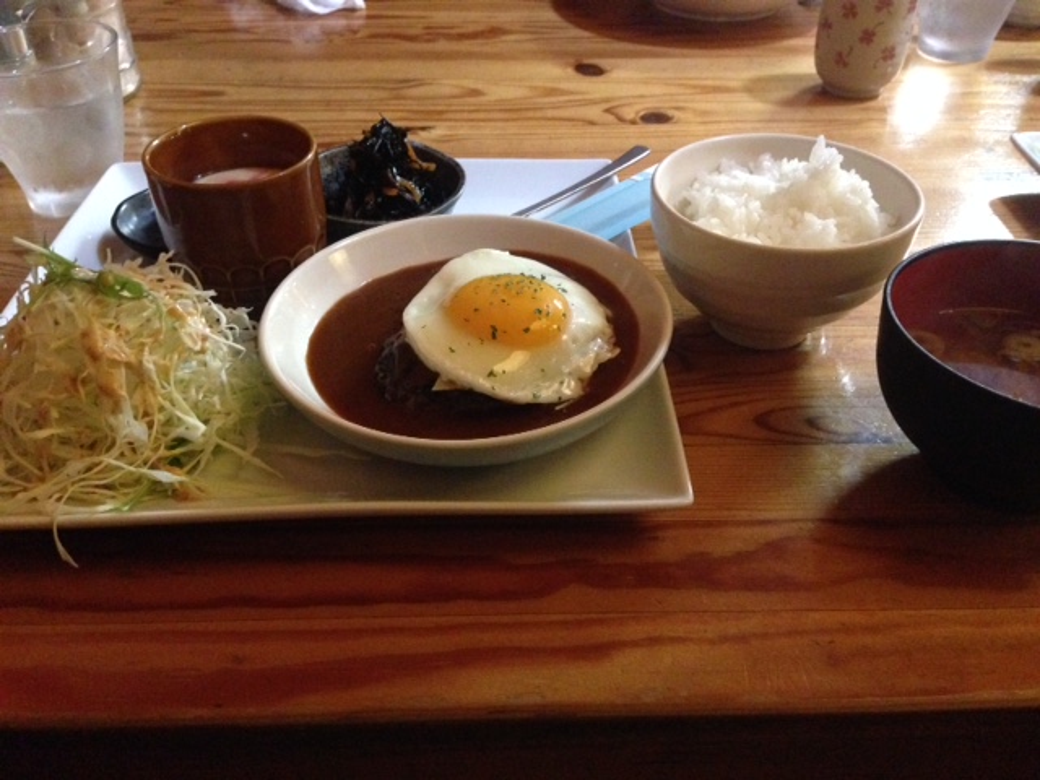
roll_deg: +1.2
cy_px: 390
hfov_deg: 55.4
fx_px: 991
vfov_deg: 42.9
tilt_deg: -39.1
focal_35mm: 33
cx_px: 520
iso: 800
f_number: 2.4
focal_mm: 4.12
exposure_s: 1/15
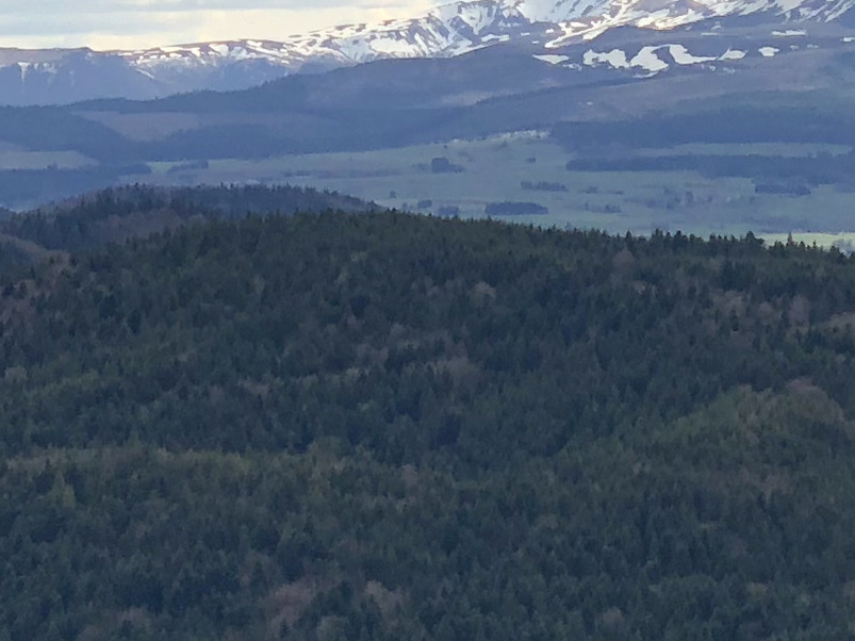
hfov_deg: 7.6
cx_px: 870
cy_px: 268
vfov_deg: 5.7
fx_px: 6396
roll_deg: +0.8
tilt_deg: -0.2
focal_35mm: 259
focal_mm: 6
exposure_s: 1/545
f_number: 2.4
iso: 16
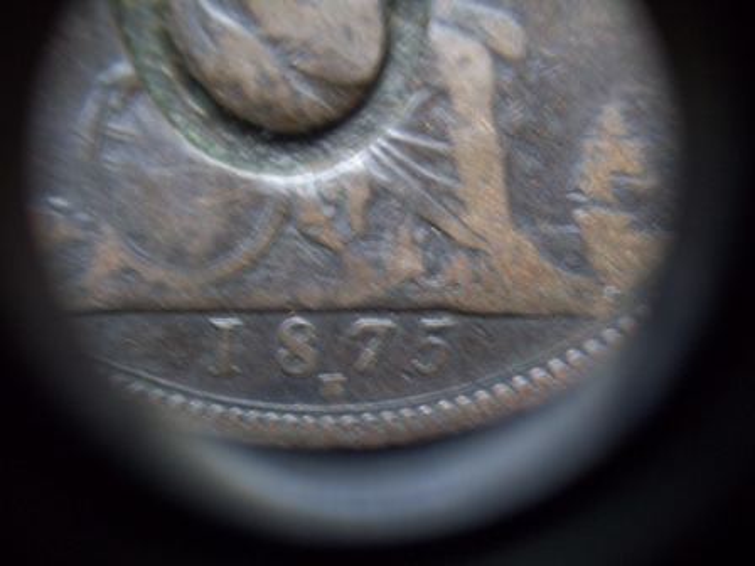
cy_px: 283
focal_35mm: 34
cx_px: 378
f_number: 2.9
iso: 160
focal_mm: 5.7
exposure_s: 1/8
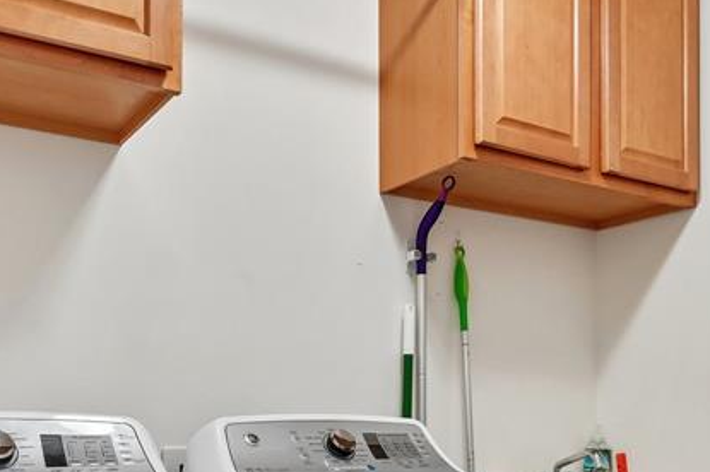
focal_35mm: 37
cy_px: 438
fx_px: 729
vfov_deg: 33.7
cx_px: 241
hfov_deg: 51.0
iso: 400
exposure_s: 1/10
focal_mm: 10
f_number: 8
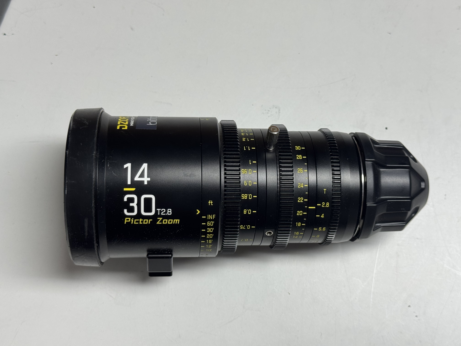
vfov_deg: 30.3
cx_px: 230
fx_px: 639
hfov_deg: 39.7
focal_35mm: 48
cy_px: 173
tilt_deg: -76.2
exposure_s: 1/100
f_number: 1.78
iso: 100
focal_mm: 6.76
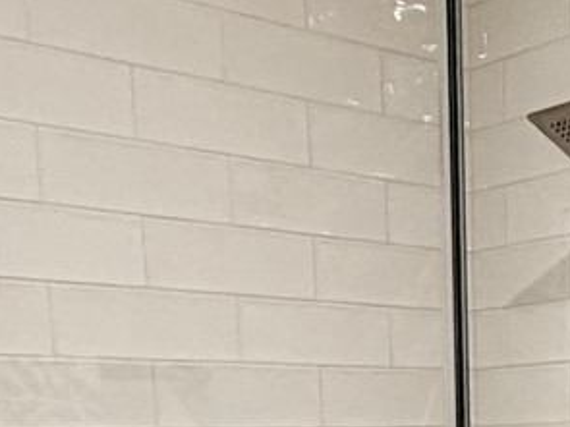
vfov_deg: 17.0
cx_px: 456
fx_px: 1251
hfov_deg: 25.2
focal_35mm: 76
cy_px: 694
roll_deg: +1.7
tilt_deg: -11.6
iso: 320
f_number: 2.2
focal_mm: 2.22
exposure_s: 1/60
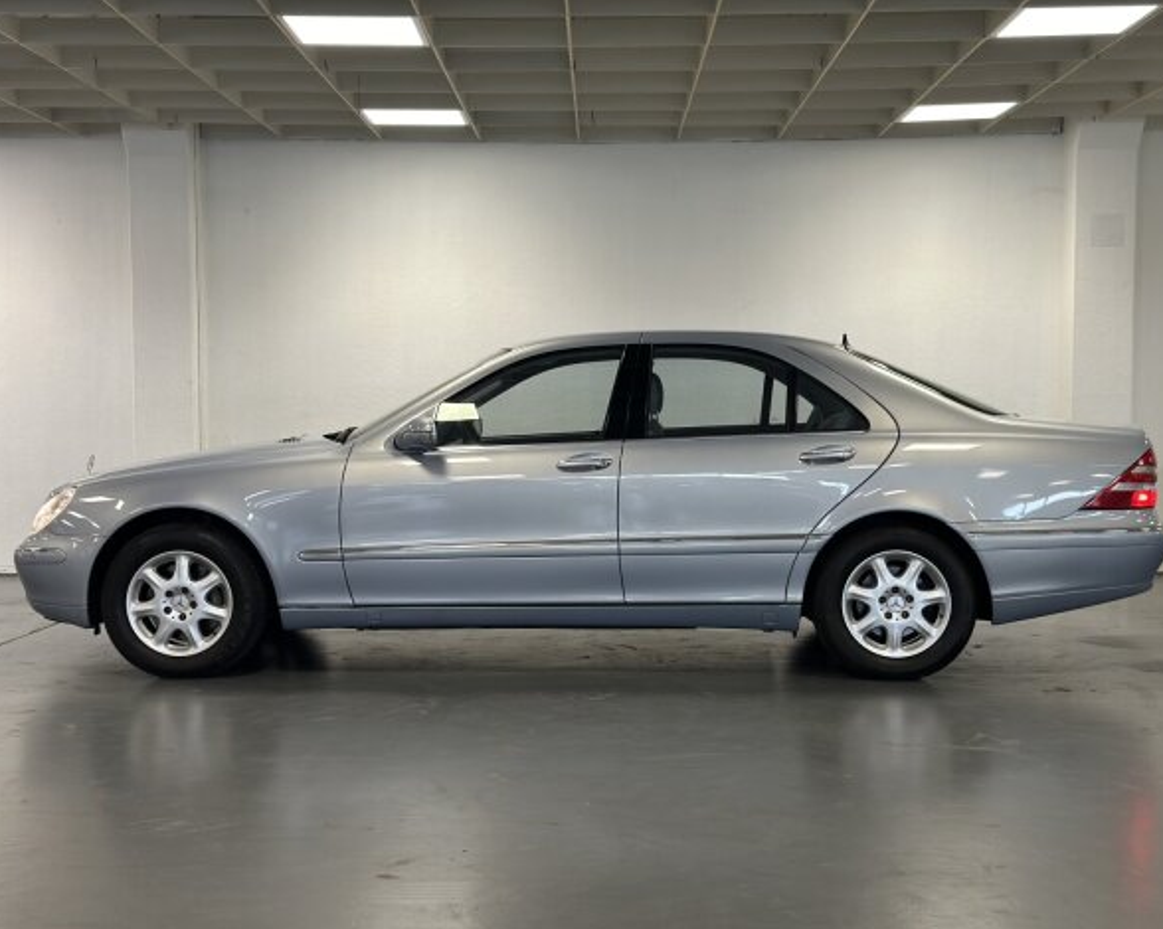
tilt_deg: -3.1
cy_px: 470
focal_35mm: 51
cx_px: 589
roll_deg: -0.8
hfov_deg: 36.7
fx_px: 1755
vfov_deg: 29.7
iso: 64
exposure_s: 1/50
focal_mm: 6.86
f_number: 1.78
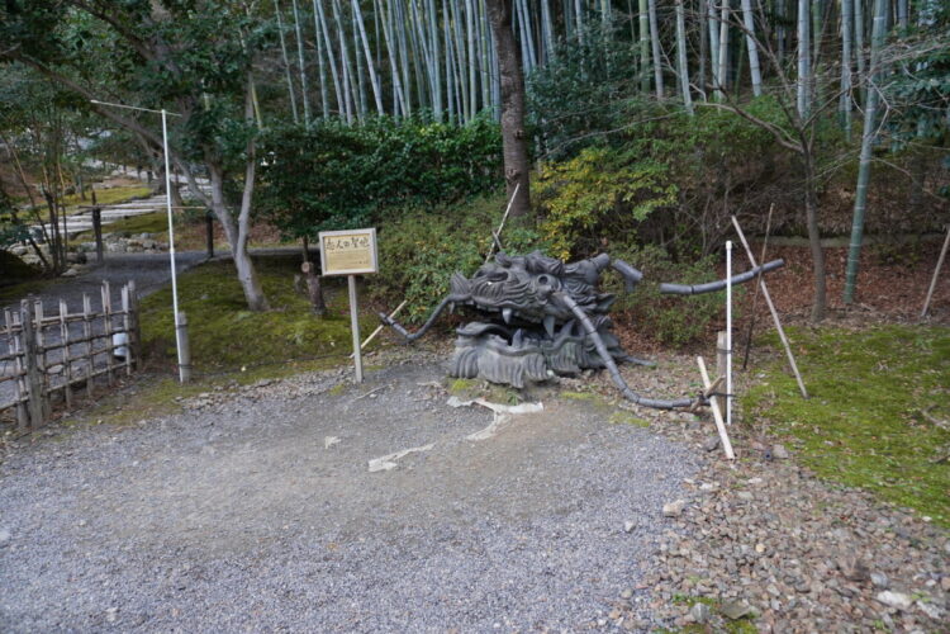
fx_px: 633
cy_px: 317
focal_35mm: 24
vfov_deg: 53.1
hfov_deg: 73.7
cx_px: 475
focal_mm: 16
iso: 400
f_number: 4
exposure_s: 1/160
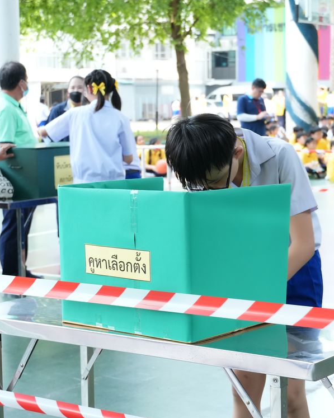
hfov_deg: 18.5
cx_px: 218
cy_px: 209
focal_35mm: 83
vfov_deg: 23.1
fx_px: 1023
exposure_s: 1/200
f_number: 4.5
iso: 1250
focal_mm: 39
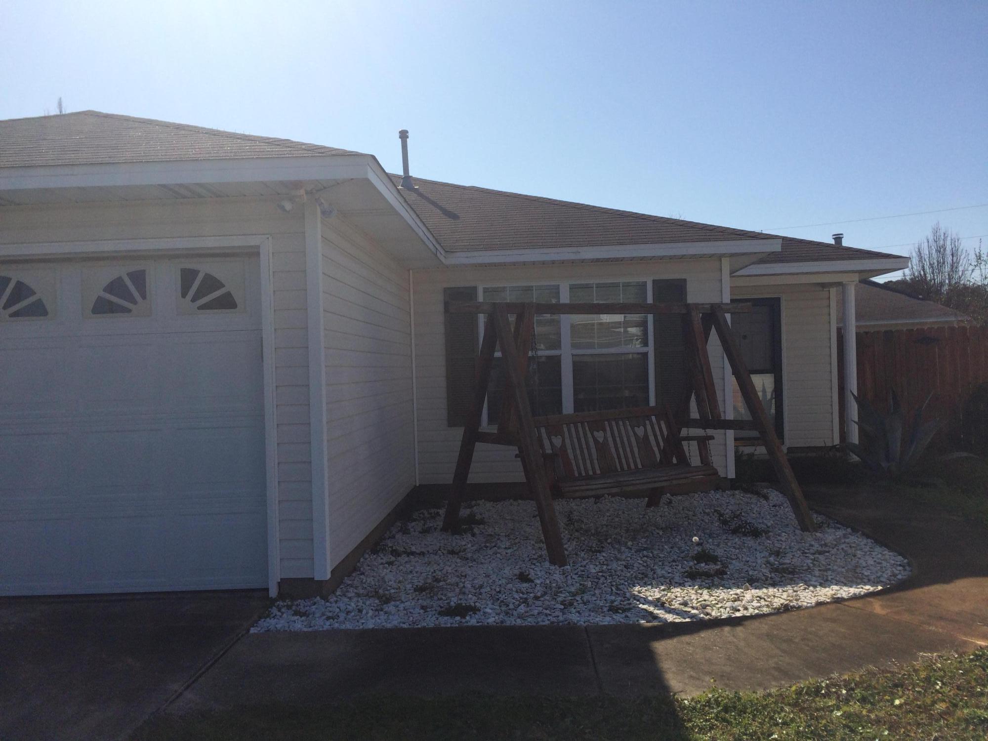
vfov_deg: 48.2
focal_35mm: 29
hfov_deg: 61.7
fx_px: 828
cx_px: 494
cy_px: 370
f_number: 2.2
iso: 32
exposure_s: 1/4566
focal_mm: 4.15
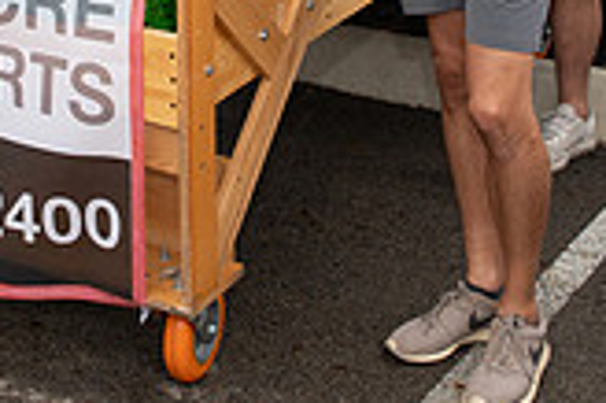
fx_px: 1429
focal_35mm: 85
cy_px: -129
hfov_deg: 23.7
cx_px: 152
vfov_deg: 15.2
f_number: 10
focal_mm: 24
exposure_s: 1/200
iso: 640
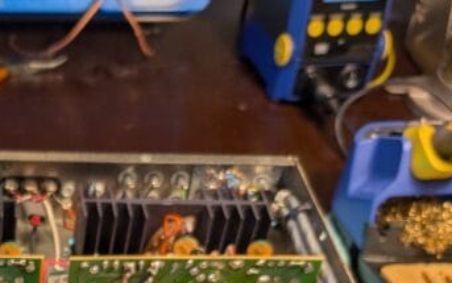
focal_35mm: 76
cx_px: -62
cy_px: 497
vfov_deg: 15.1
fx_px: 937
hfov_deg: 25.0
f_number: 1.68
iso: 21
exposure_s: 1/337
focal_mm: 6.9
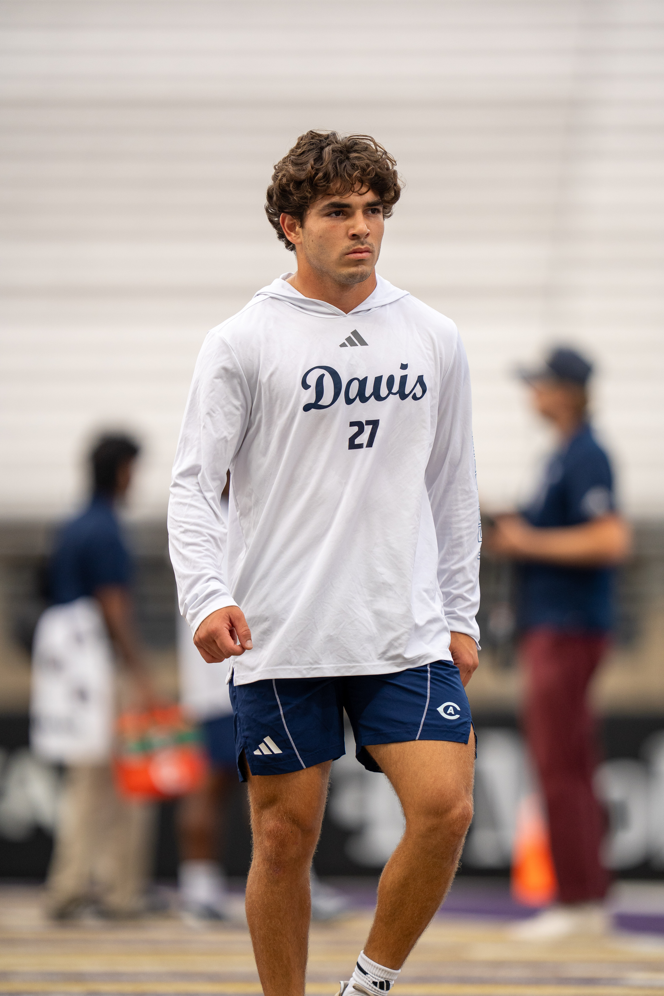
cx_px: 332
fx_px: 11066
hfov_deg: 3.4
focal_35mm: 400
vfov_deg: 5.2
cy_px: 498
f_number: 3.2
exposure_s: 1/2000
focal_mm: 400
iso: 1250
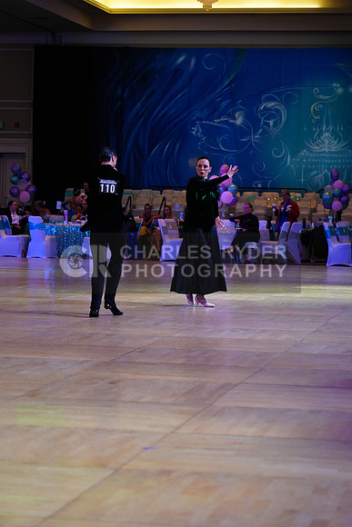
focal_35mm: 105
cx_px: 176
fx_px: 1539
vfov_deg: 19.5
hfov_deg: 13.0
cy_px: 264
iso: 2000
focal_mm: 105
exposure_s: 1/400
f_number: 4
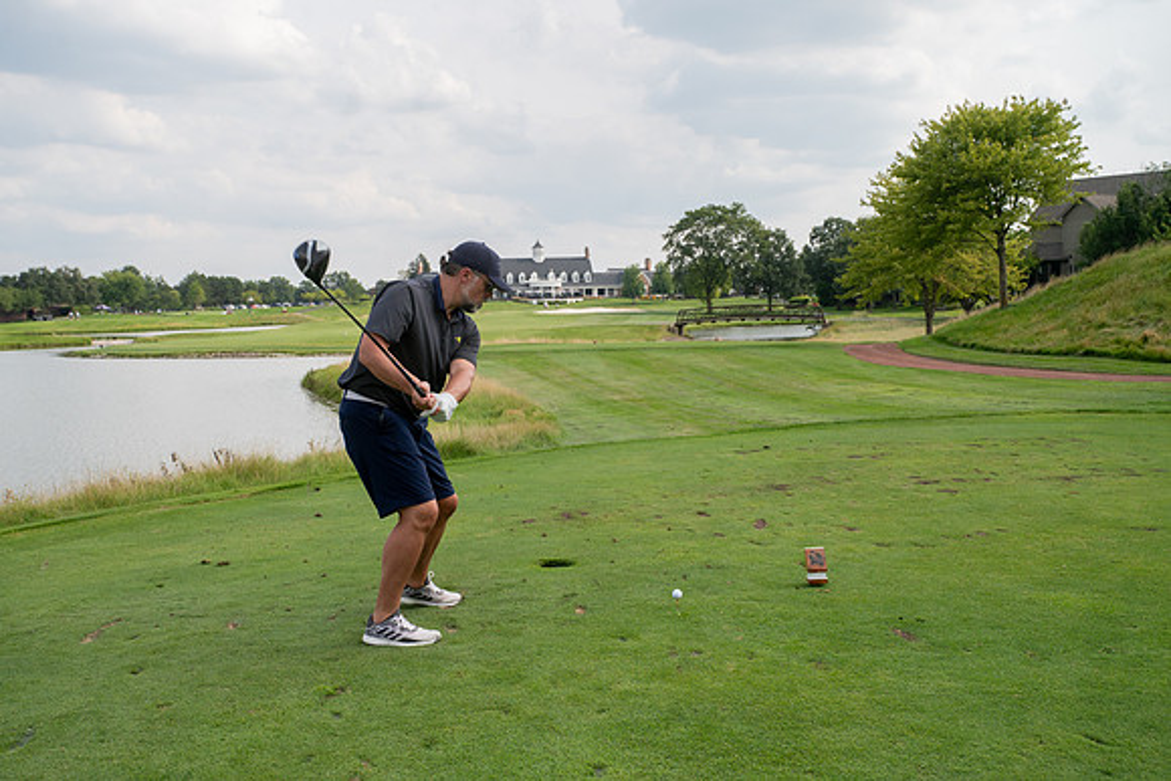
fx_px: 1272
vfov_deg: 34.2
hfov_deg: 49.4
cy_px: 390
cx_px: 586
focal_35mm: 39
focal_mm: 39
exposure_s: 1/1000
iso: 250
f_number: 6.3
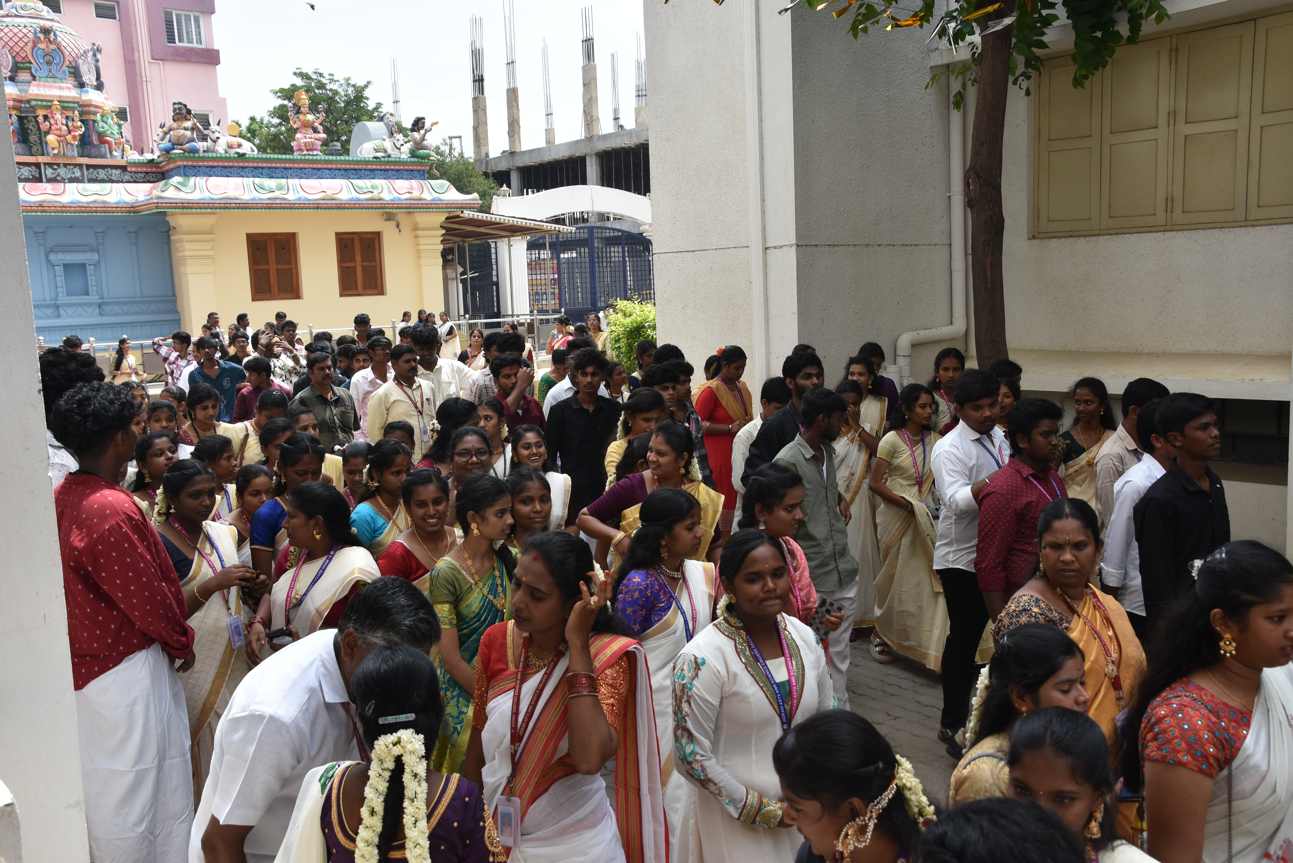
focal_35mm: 33
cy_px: 432
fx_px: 1185
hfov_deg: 57.2
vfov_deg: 40.0
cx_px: 646
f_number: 8
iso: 250
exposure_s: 1/500
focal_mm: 22
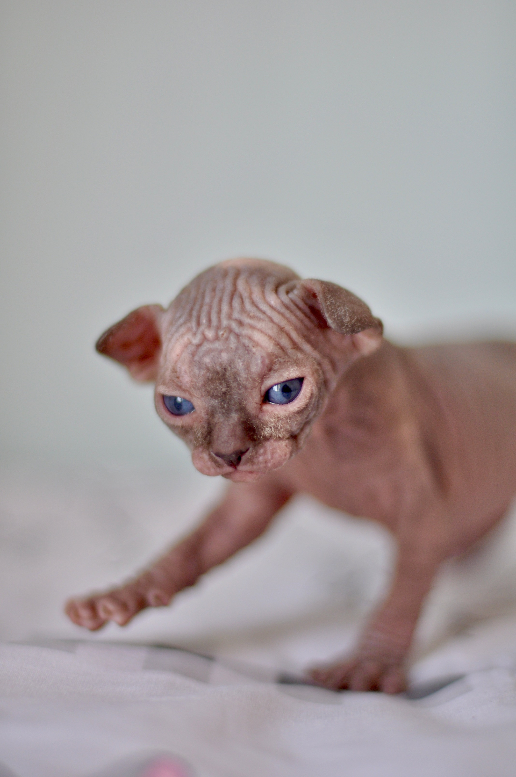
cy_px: 388
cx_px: 258
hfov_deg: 18.1
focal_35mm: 75
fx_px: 1617
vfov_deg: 27.0
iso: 500
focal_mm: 50
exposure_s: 1/640
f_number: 1.4
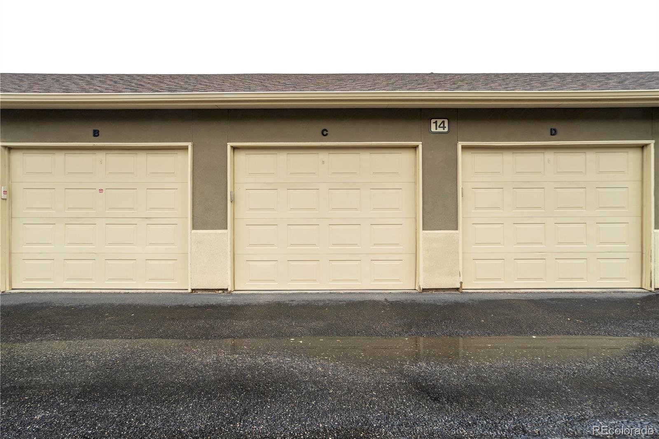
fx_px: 348
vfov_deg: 64.5
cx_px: 330
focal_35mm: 19
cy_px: 220
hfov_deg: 86.9
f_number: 7.1
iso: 200
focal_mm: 19
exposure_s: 1/60
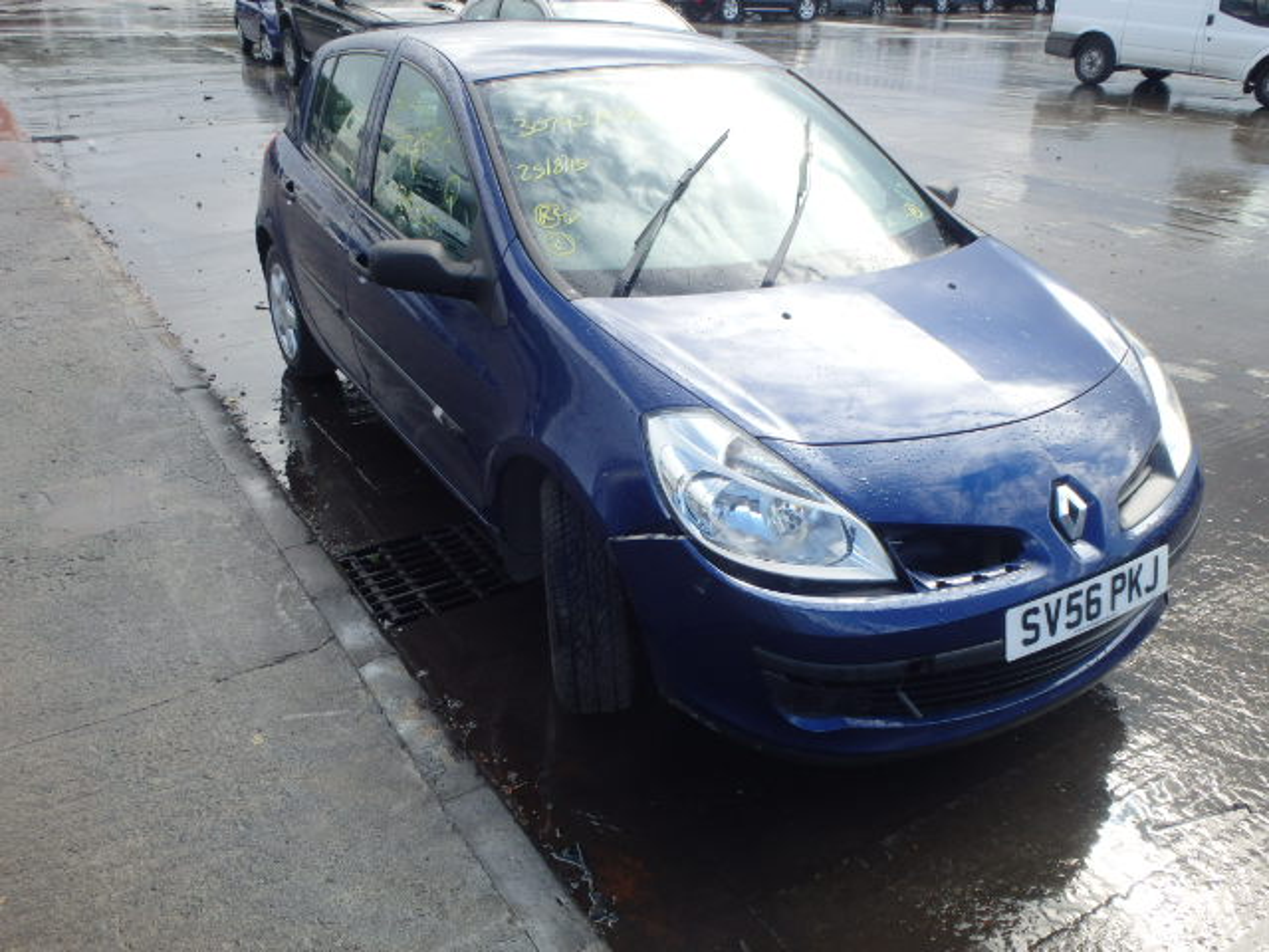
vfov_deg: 49.7
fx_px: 1026
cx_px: 634
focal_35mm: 28
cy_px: 476
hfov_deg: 63.4
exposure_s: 1/320
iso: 125
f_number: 3.9
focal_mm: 5
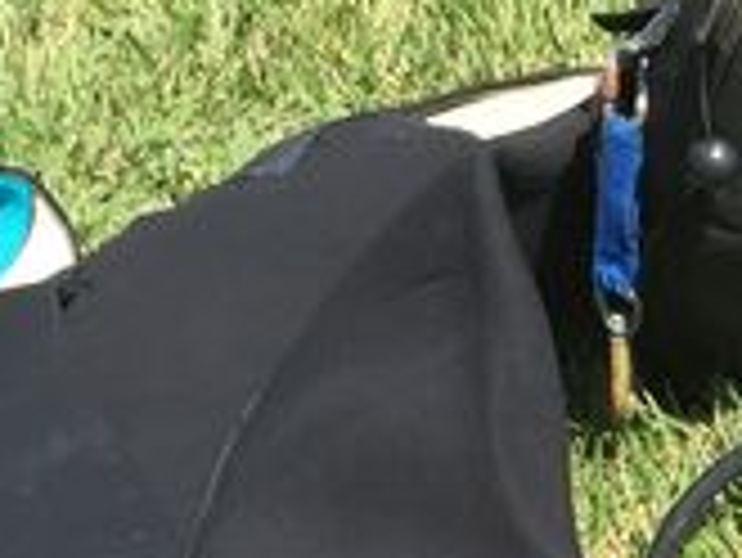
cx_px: 1273
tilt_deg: -39.8
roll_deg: -1.1
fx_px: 3775
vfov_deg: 8.3
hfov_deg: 10.6
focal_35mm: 176
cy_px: 801
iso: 32
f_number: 2.2
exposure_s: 1/1130
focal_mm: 4.15
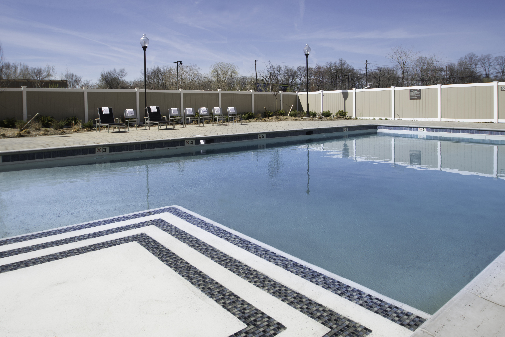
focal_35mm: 25
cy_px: 165
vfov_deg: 51.3
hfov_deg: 71.5
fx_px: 351
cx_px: 251
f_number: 8
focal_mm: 24
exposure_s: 1/250
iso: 100
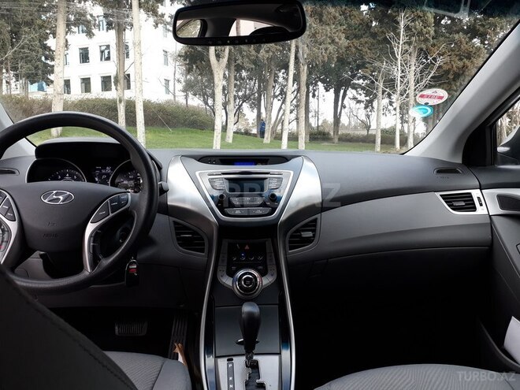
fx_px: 406
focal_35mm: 27
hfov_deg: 65.3
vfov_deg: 51.4
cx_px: 260
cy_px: 195
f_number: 1.9
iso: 40
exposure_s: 1/125
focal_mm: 3.6
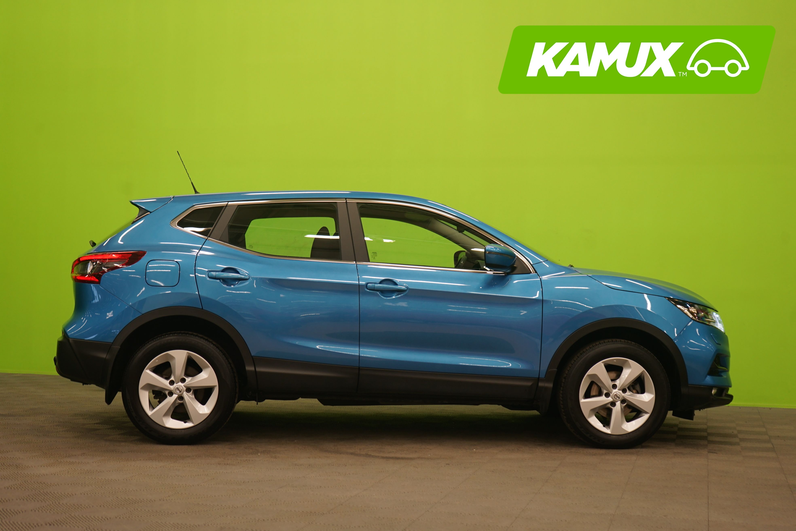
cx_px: 398
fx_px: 1083
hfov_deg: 40.3
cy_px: 266
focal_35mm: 49
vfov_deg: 27.5
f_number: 5
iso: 400
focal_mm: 49
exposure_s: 1/10
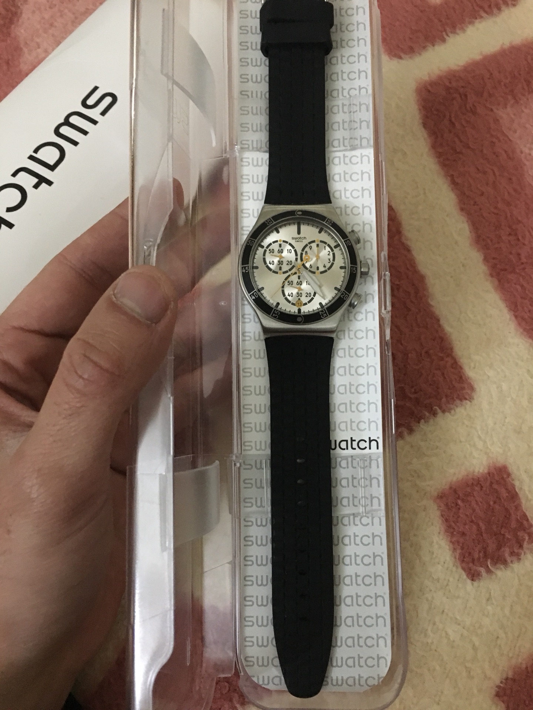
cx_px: 266
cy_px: 355
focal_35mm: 29
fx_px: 595
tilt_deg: -60.8
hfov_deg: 48.2
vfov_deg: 61.7
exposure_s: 1/17
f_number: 2.2
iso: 400
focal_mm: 4.15
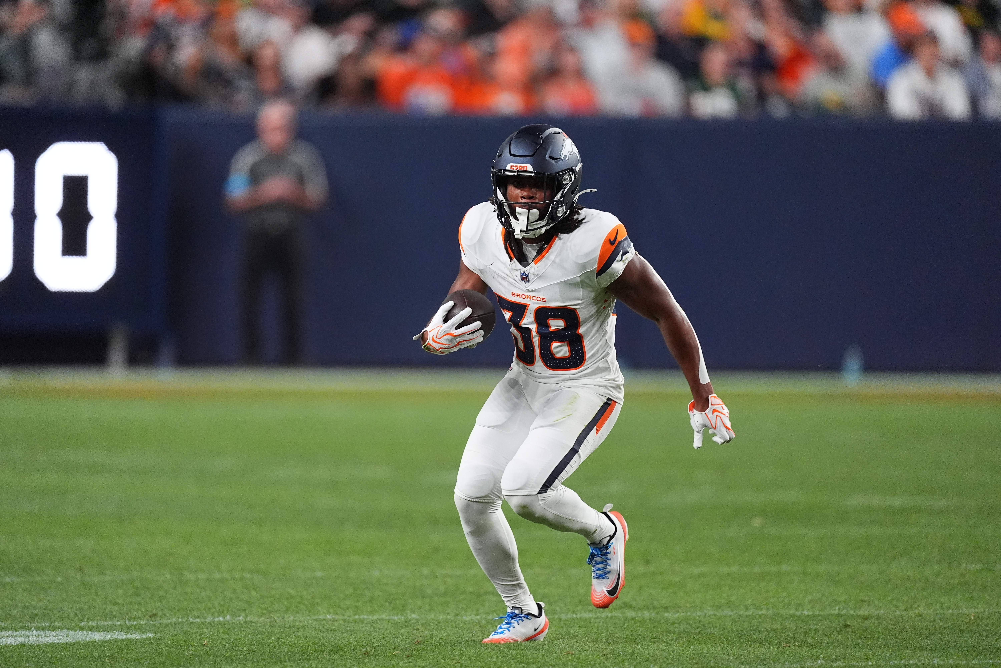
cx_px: 500
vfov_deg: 2.3
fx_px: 16682
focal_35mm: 600
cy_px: 334
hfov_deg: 3.4
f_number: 4
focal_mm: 600
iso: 5000
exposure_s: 1/2000
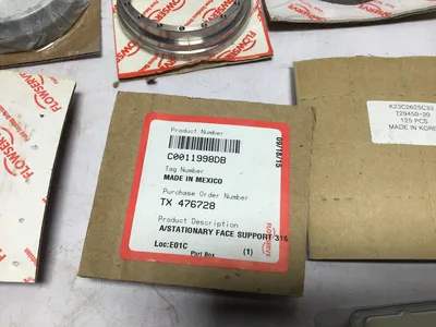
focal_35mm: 31
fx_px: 390
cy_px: 164
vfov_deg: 45.4
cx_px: 218
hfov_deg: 58.4
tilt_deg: -67.1
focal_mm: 3.3
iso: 25
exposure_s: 1/132
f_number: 2.4
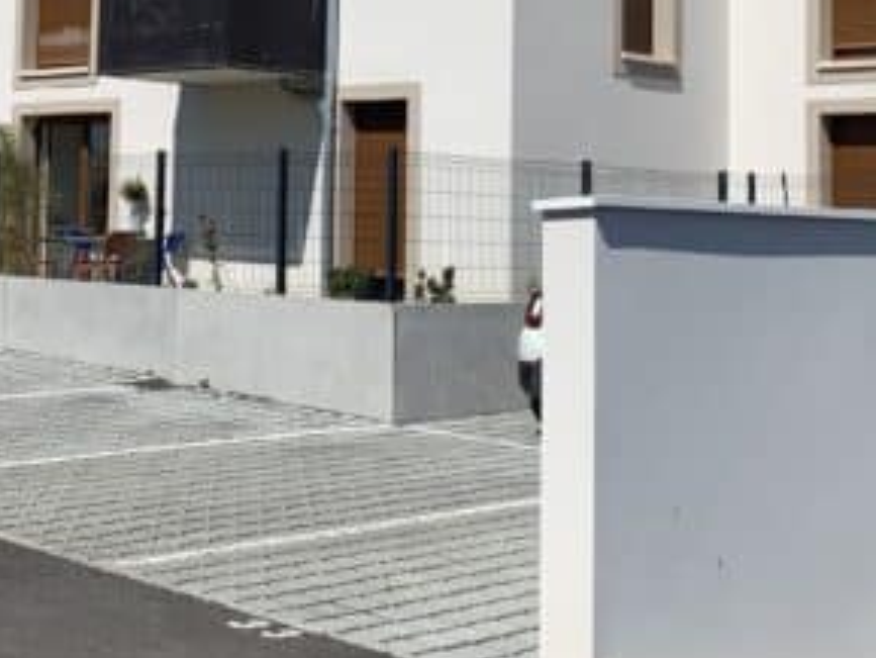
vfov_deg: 21.0
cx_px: 185
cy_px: 94
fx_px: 1747
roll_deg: -1.5
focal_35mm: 69
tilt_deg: +2.0
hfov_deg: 27.6
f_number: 1.8
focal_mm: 4.25
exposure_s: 1/5405
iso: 25
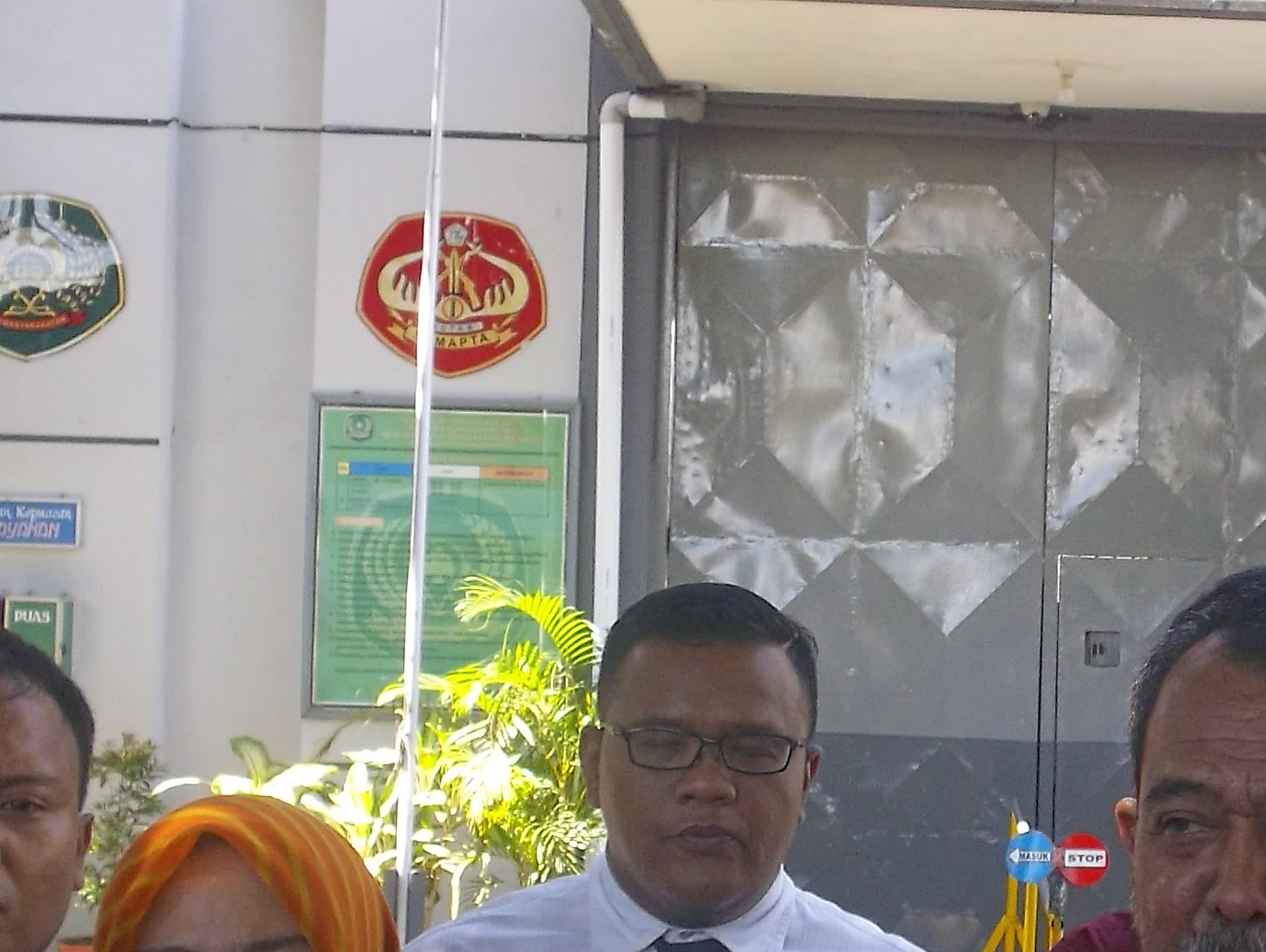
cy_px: 575
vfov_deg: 21.6
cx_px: 1042
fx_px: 2489
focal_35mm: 68
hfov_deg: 27.9
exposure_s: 1/60
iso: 80
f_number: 3.3
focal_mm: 4.1
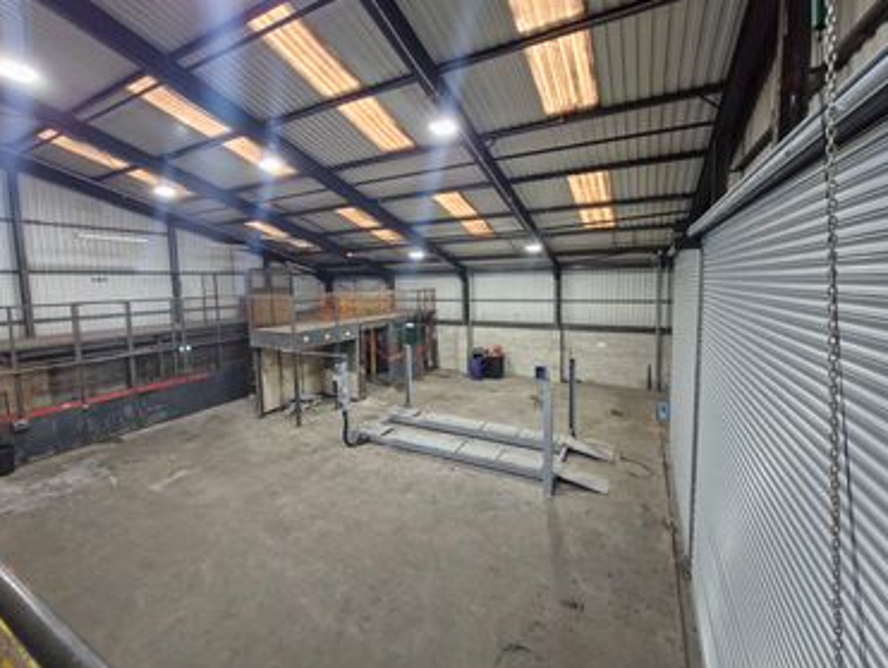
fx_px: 359
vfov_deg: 85.7
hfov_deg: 102.0
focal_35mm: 14
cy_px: 321
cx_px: 436
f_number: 2.2
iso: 400
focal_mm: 1.74
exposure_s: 1/50
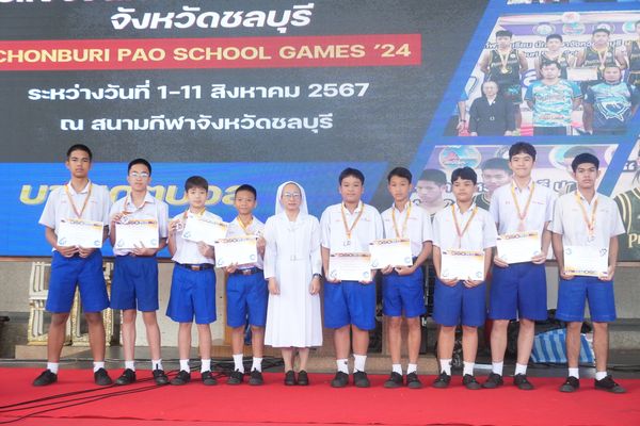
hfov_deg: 42.3
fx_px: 827
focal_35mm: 46
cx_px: 320
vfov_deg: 28.9
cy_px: 213
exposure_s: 1/100
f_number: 5.6
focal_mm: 31
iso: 1600
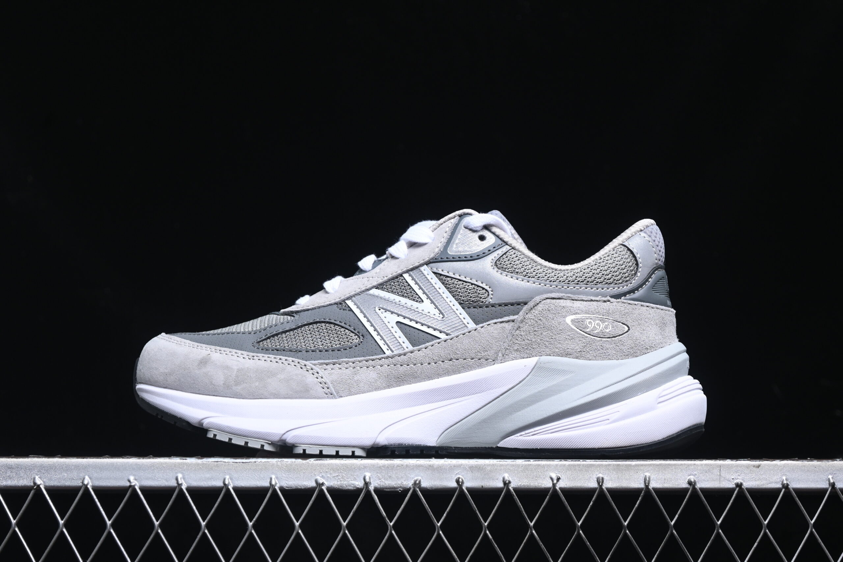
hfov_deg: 27.0
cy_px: 281
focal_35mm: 75
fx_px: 1756
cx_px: 422
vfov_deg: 18.2
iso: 160
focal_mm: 50
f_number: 6.3
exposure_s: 1/60
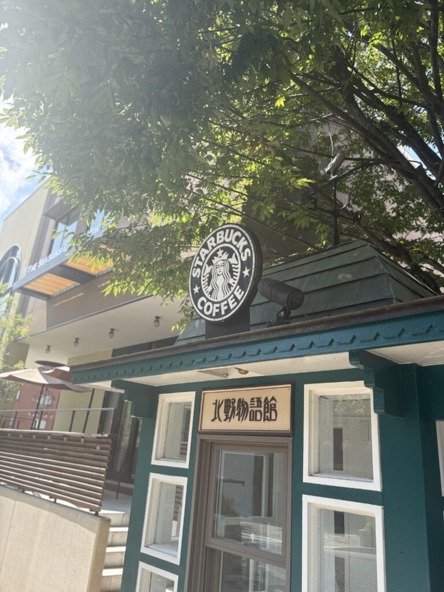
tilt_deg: +19.1
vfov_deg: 67.3
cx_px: 222
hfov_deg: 53.1
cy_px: 296
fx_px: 445
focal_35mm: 26
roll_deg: -5.8
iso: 50
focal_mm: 5.96
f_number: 1.6
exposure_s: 1/694
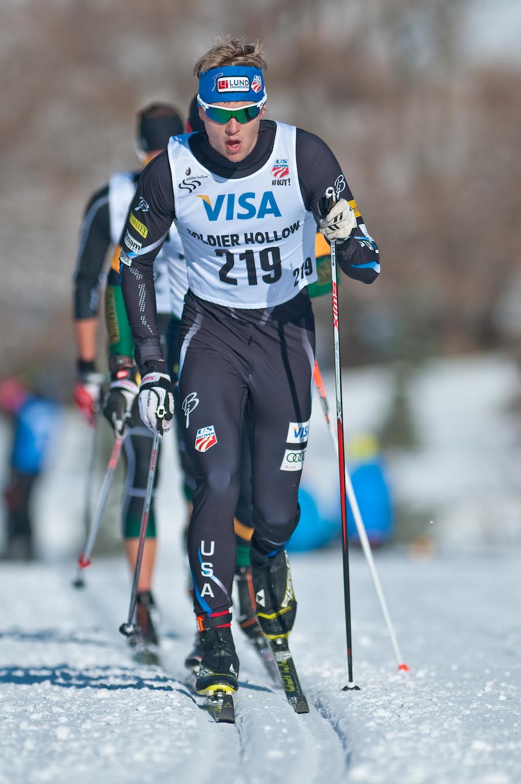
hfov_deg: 3.0
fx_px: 9788
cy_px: 392
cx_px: 260
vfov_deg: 4.6
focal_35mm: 450
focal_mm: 300
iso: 200
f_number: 3.3
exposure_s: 1/1500
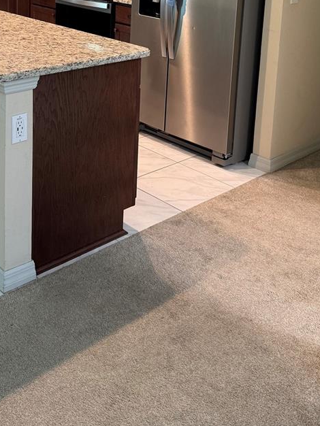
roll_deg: -1.6
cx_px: 133
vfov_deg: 38.2
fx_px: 567
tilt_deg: -9.9
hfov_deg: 31.5
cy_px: 35
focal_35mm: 46
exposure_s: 1/60
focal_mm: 6.76
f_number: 1.78
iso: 250
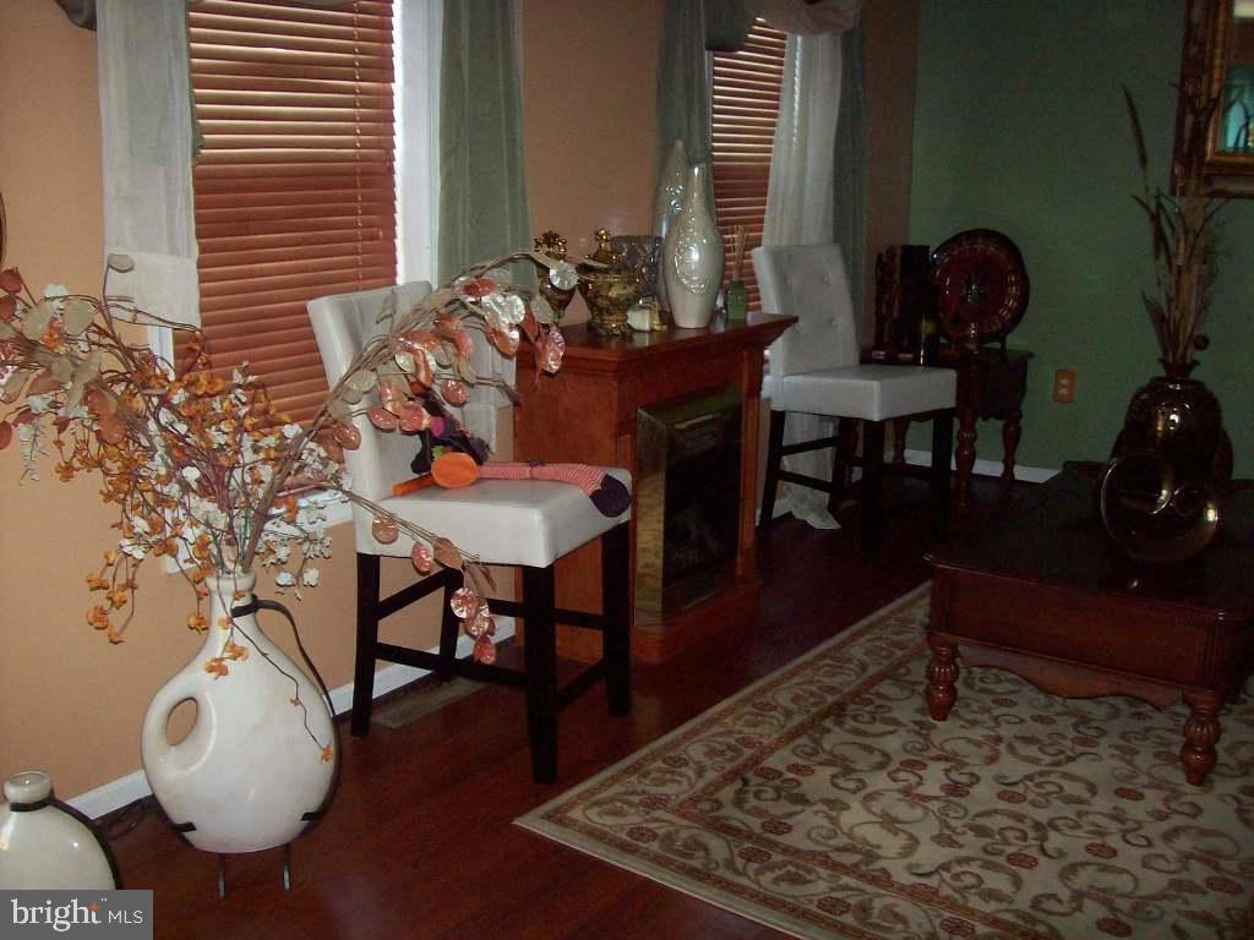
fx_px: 1304
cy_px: 470
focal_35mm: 36
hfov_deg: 51.4
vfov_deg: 39.7
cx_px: 627
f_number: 2.7
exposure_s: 1/64
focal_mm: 6
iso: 140
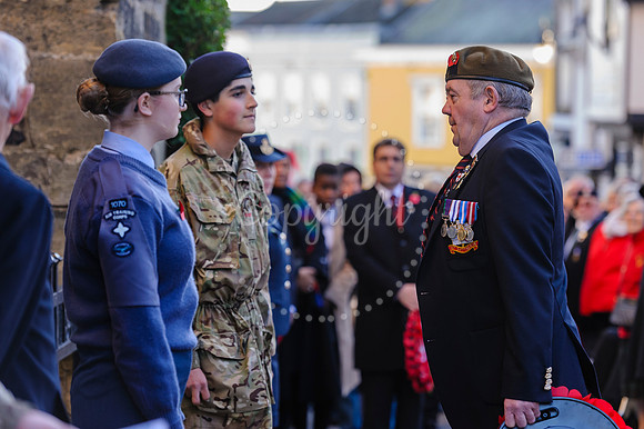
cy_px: 185
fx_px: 2842
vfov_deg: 8.6
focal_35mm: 159
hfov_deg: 12.9
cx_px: 366
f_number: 4
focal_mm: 140
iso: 800
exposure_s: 1/250
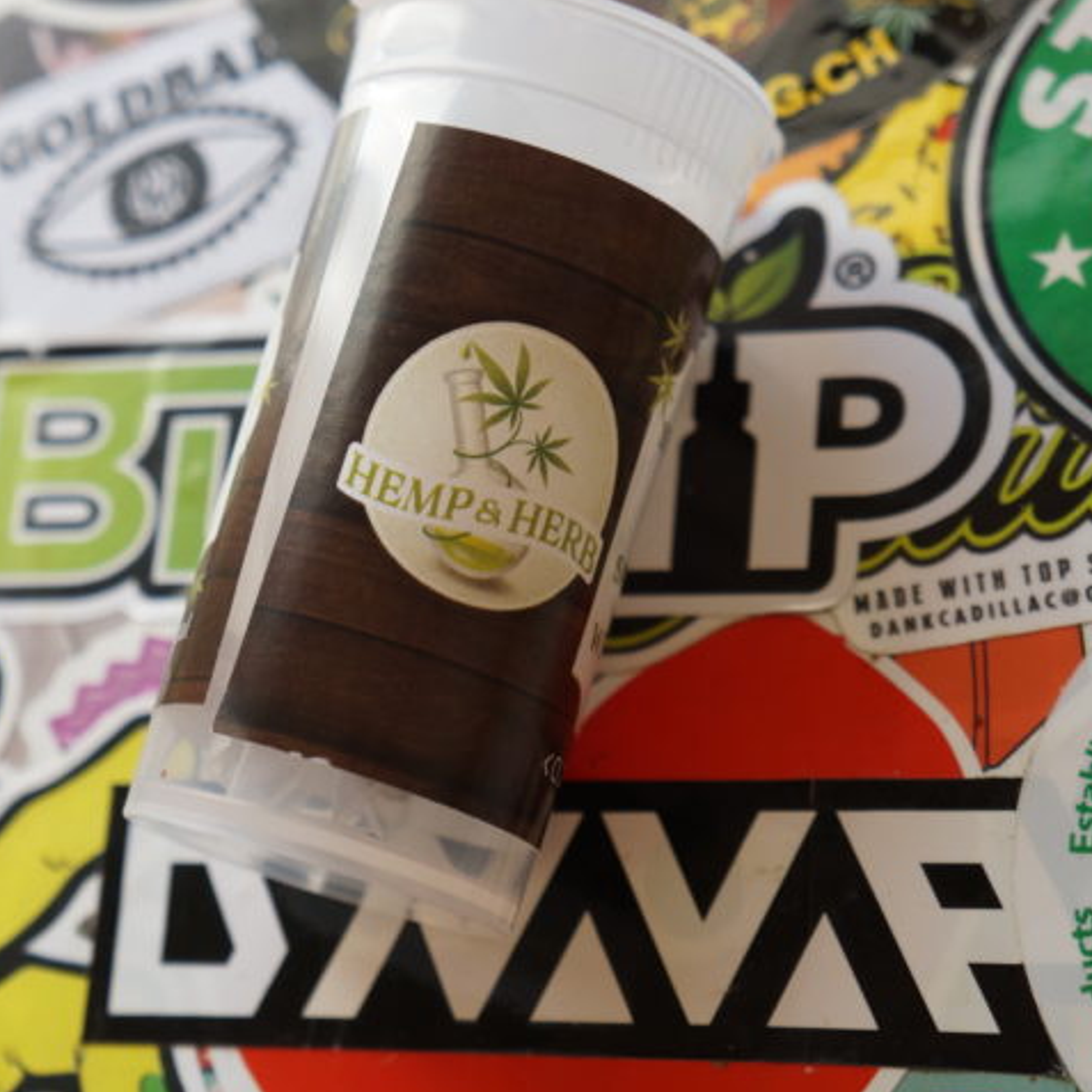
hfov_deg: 22.1
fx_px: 2784
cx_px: 380
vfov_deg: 22.2
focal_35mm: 78
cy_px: 530
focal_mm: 38
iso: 400
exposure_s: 1/160
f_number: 5
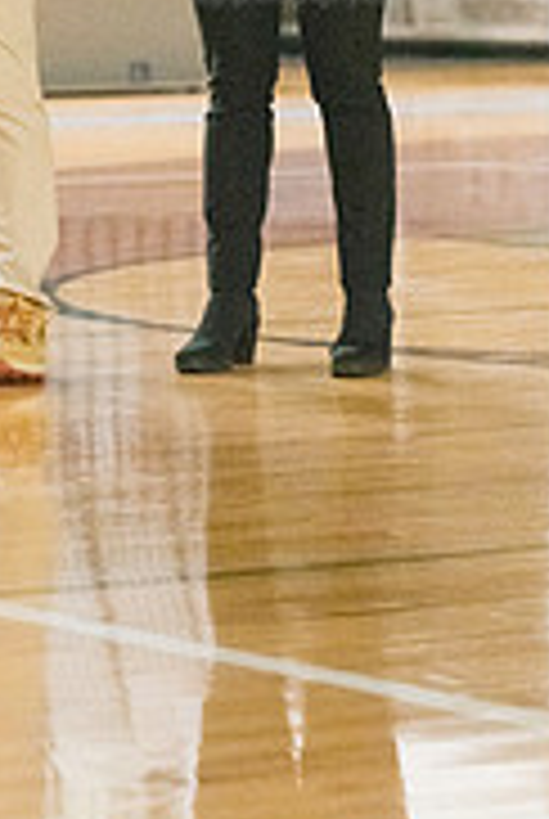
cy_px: -117
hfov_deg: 6.1
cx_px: 302
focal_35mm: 227
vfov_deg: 9.0
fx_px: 5173
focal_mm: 92
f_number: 4
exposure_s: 1/250
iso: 10000
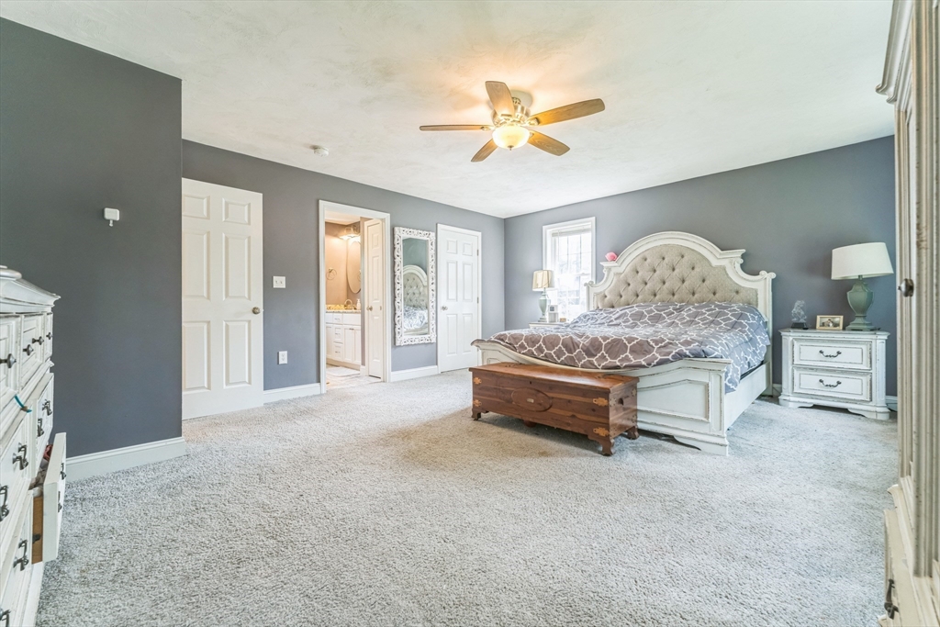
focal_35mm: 15
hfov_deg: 101.9
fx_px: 381
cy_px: 314
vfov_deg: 78.9
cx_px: 470
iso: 400
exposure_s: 1/4
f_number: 8
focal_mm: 14.6
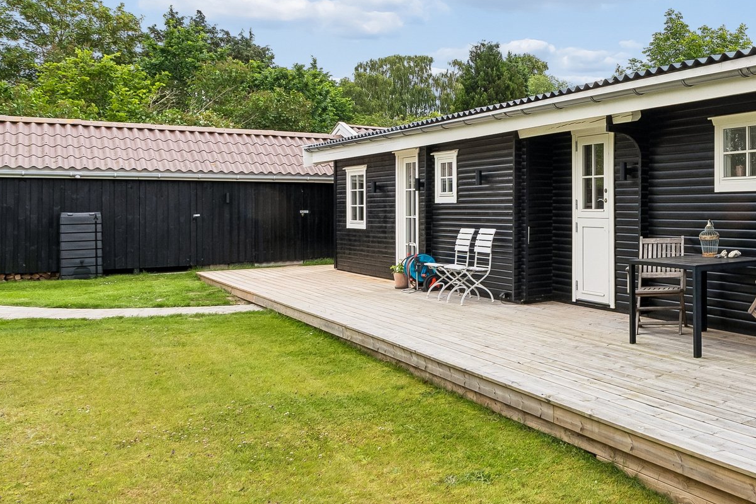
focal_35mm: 35
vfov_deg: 37.8
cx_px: 717
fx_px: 735
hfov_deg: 47.3
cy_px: 234
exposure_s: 1/125
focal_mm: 14
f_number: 13
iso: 200
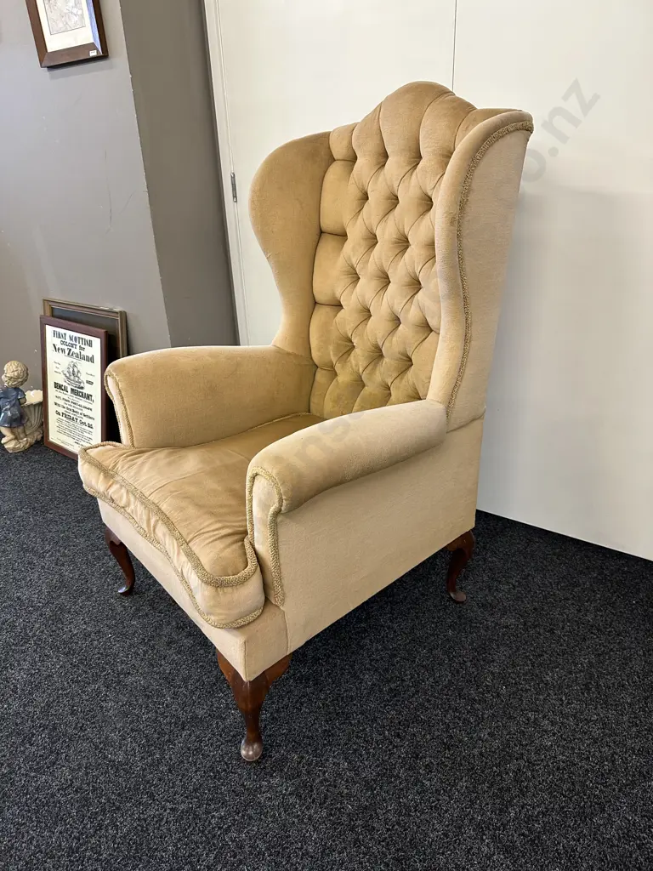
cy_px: 436
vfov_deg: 71.6
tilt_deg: -25.8
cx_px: 326
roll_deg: +1.8
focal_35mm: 24
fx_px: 604
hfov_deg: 56.8
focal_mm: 6.86
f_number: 1.78
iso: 200
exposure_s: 1/100
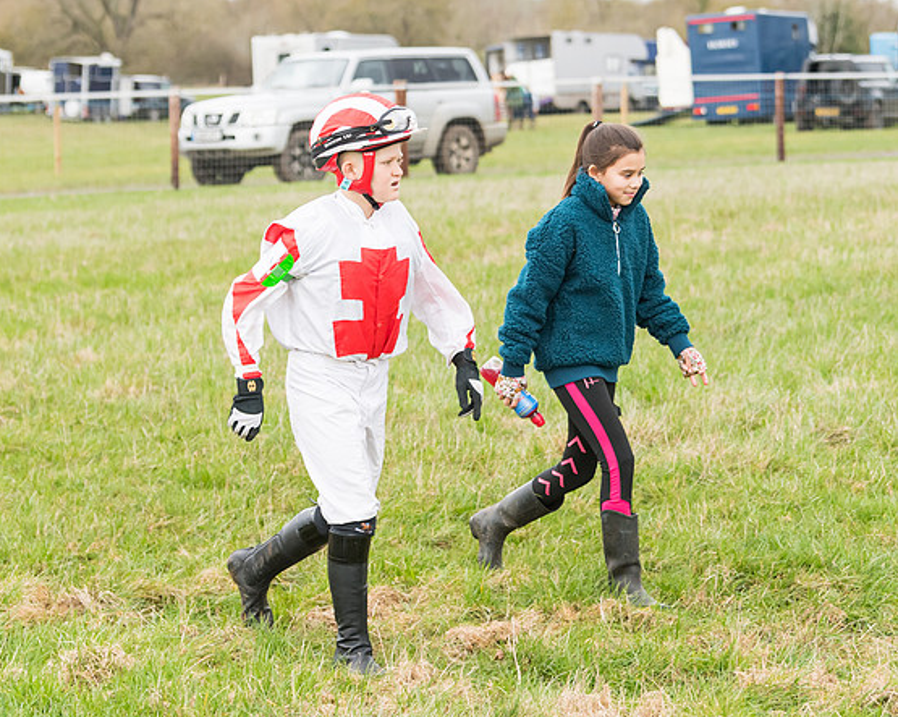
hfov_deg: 16.0
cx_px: 444
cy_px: 363
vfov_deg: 12.8
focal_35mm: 120
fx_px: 3186
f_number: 4
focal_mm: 70
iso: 400
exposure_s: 1/1250
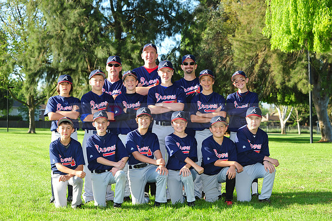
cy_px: 110
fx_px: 737
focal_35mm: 80
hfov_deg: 25.4
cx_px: 166
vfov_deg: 17.0
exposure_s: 1/160
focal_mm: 80
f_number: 7.1
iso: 200
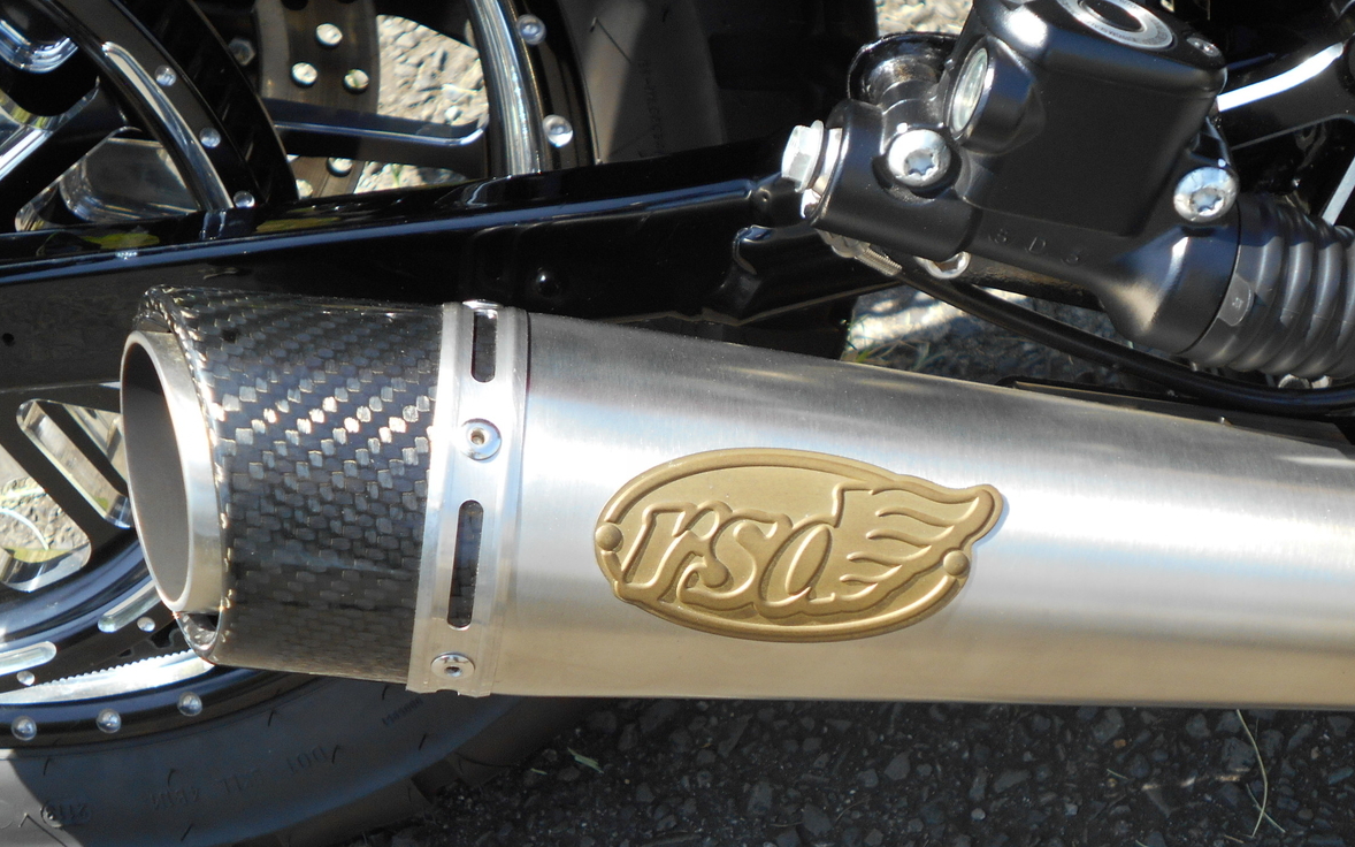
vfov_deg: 24.0
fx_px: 1994
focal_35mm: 54
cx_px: 680
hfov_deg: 37.5
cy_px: 473
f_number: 4.5
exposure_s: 1/250
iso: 125
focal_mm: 8.8
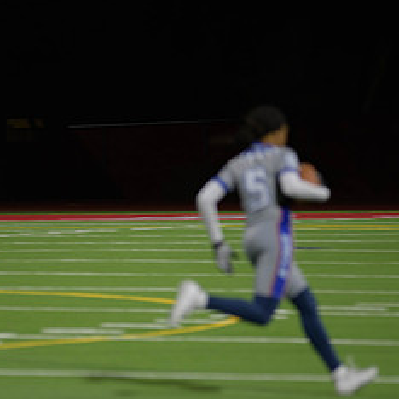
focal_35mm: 422
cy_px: 253
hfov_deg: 4.2
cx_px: 147
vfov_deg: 4.2
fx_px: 5503
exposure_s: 1/200
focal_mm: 200
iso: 640
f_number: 2.8
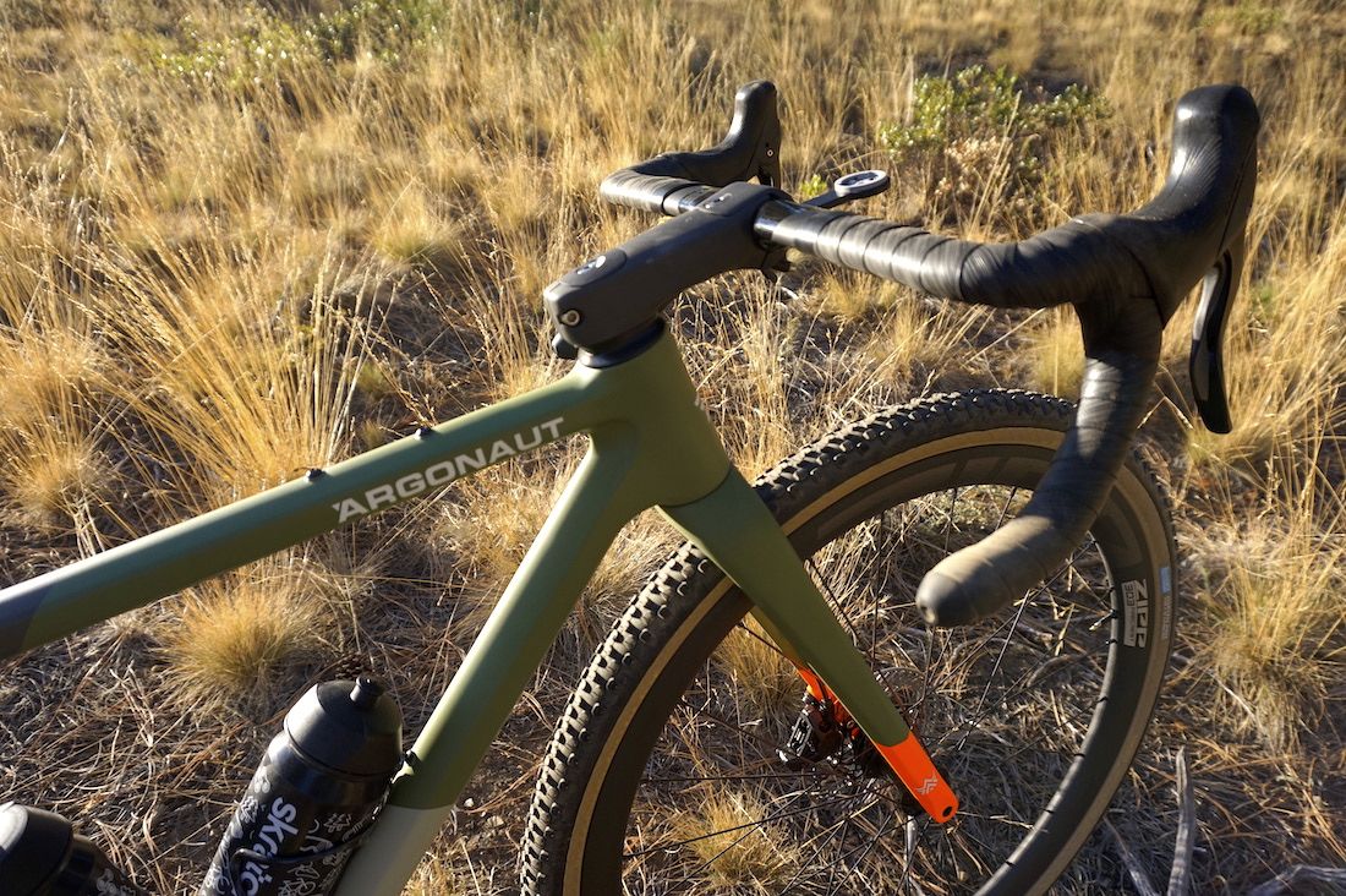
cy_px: 448
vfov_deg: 53.1
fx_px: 897
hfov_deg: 73.8
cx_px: 673
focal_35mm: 24
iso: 200
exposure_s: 1/500
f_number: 4.5
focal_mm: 16
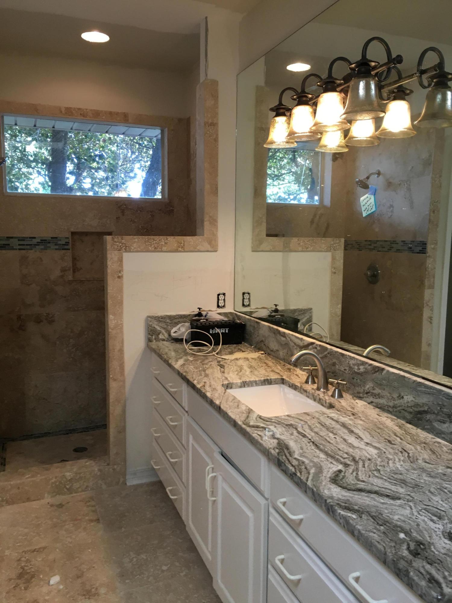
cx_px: 226
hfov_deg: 48.2
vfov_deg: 61.7
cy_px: 302
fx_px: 505
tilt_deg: -7.4
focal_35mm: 29
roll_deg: -1.0
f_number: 2.2
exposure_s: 1/30
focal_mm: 4.15
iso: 32
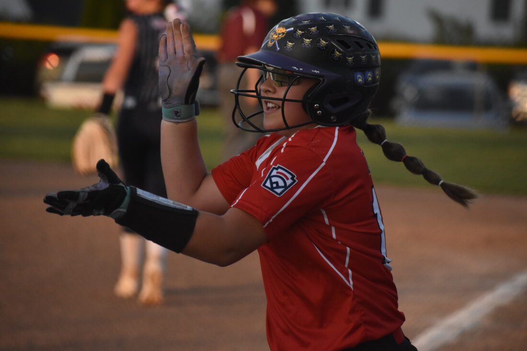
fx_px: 4061
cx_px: 264
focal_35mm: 278
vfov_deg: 5.0
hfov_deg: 7.4
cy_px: 176
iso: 2200
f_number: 5.3
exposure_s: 1/4000
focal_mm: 185
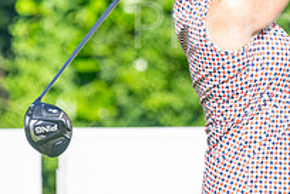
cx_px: 318
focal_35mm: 1280
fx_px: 10310
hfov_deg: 1.6
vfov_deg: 1.1
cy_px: -41
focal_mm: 300
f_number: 5
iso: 200
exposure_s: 1/1250
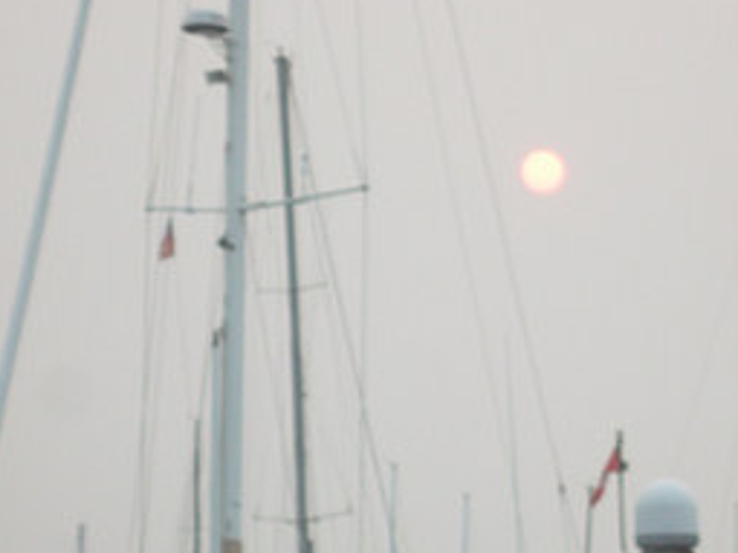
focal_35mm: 220
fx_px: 4688
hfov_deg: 9.0
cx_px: 524
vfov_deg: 6.7
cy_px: 478
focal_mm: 21
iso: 150
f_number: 5.4
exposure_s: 1/80
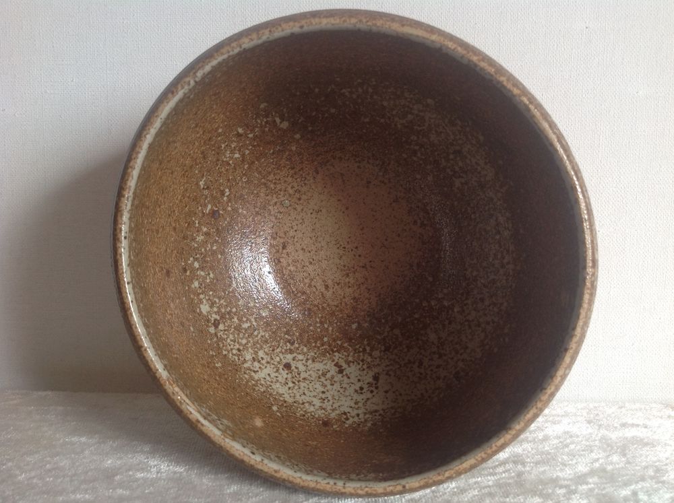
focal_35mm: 35
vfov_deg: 40.6
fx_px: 680
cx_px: 337
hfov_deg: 52.7
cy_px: 252
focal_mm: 4.28
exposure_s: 1/40
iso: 64
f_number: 2.4
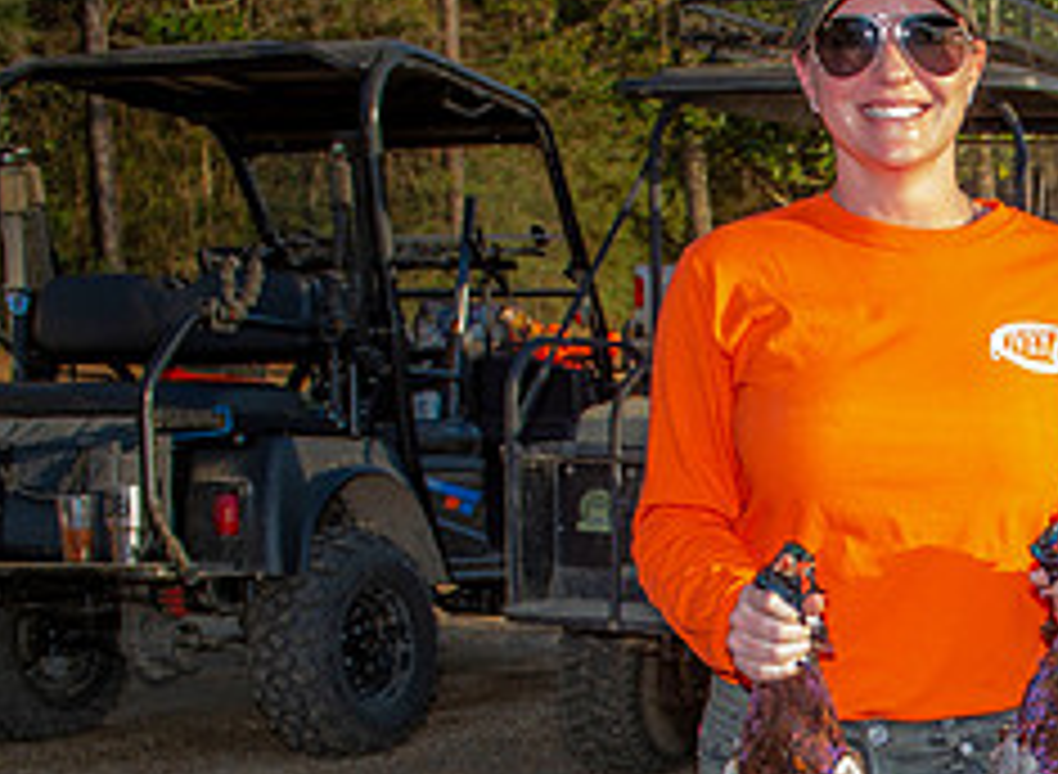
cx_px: 1256
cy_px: 808
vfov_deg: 18.3
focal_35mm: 77
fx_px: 2333
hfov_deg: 23.4
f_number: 5
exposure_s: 1/160
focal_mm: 26
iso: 50
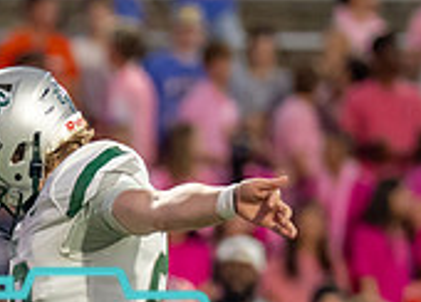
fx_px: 14084
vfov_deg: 1.2
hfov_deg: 1.7
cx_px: -2
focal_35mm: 1176
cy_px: 378
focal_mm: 200
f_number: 2.8
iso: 2000
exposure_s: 1/1600
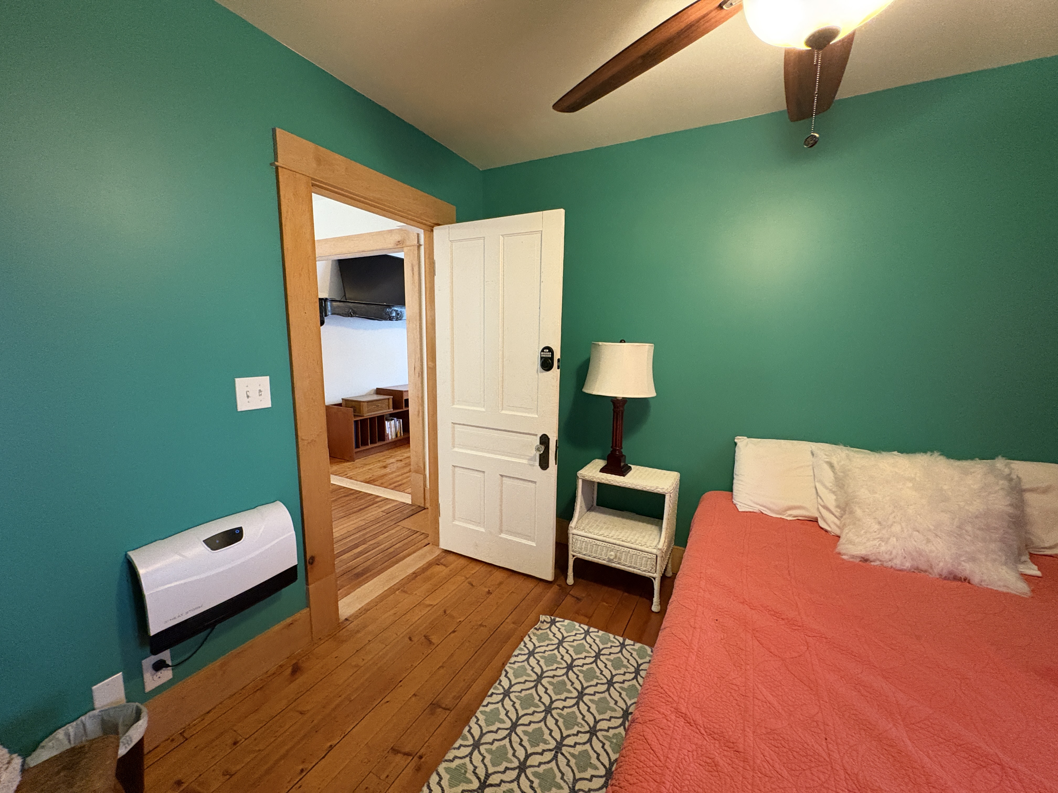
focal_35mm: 14
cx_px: 529
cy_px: 396
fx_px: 428
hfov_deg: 102.1
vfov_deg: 85.7
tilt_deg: -8.2
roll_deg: -0.6
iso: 800
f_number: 2.2
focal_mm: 2.22
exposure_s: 1/60
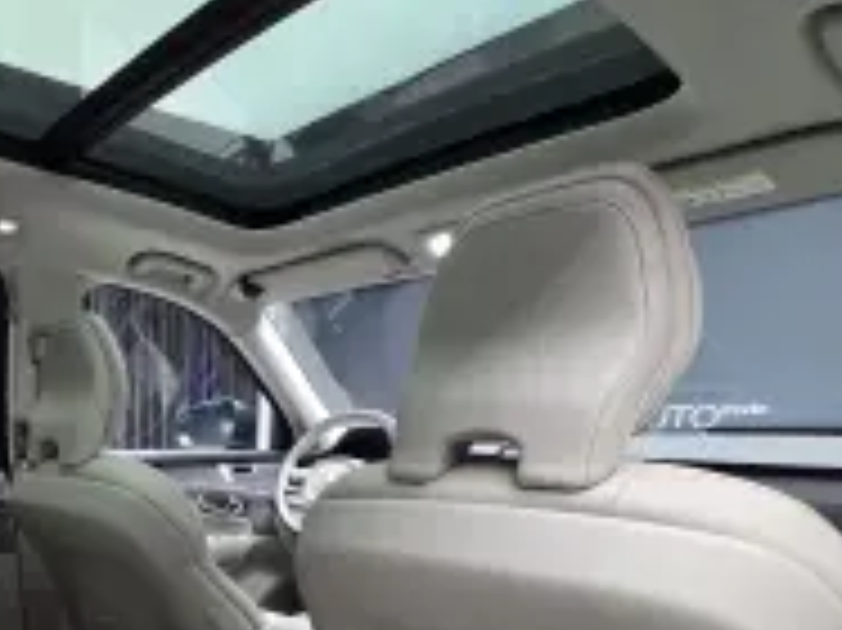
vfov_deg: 48.2
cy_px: 585
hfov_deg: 58.7
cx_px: 77
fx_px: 608
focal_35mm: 25
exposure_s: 1/90.1
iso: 500
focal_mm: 2.2
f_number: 2.2
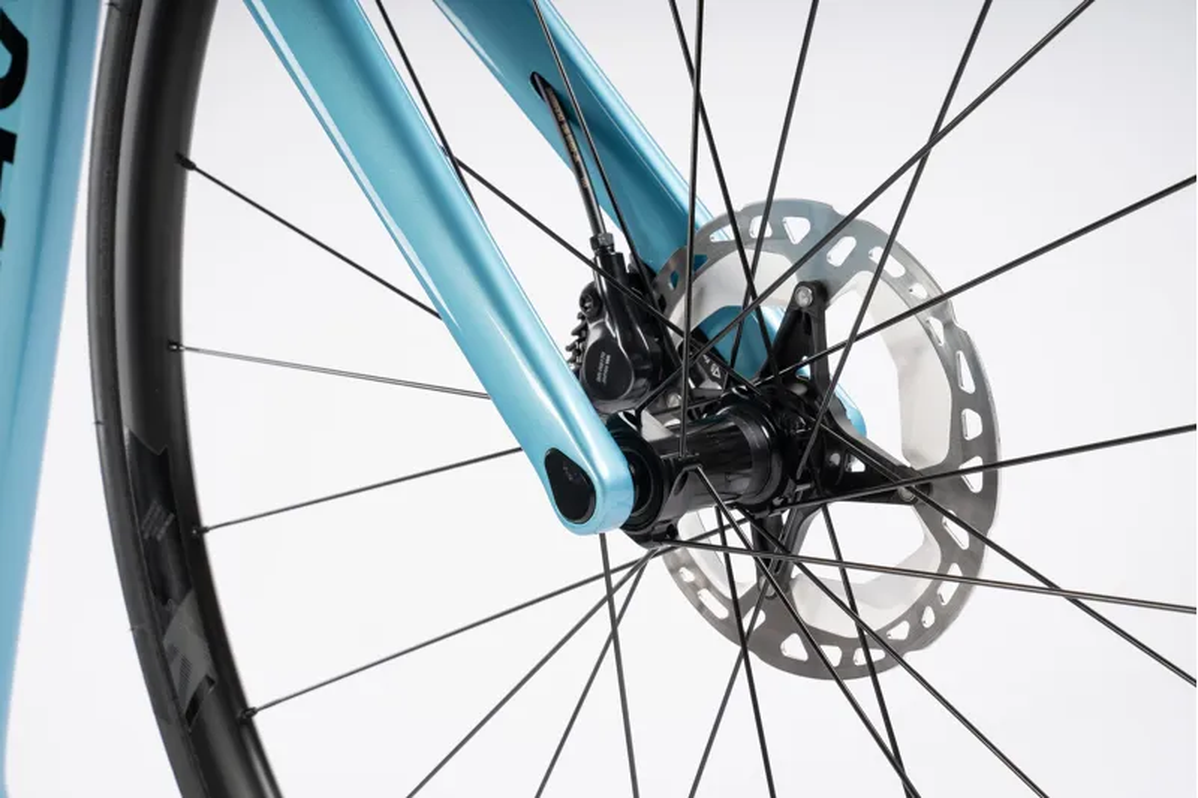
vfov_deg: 19.4
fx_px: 2329
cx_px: 599
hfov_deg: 28.8
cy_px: 399
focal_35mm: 70
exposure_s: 1/160
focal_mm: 70
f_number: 16
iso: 100
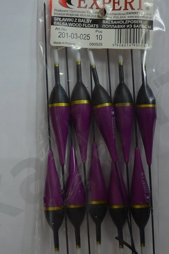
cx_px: 95
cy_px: 150
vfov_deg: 30.1
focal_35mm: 67
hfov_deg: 20.2
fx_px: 473
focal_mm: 34
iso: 640
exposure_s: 1/60
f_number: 5
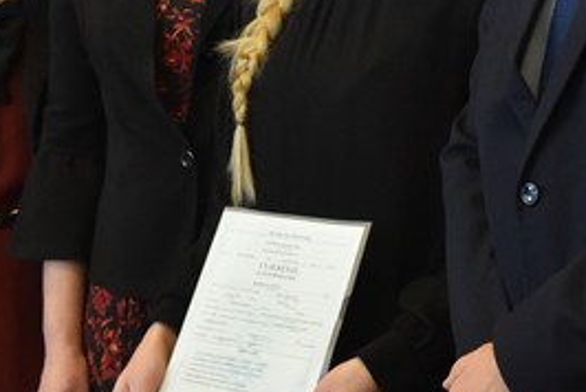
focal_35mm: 154
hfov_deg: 13.3
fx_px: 2509
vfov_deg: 8.9
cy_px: 111
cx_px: 326
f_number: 5.6
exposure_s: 1/125
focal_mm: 50
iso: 10000
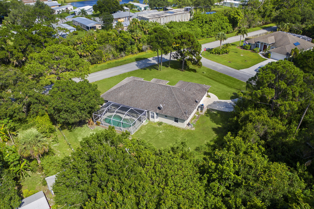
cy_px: 104
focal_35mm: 28
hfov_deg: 65.5
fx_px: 244
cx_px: 157
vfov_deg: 46.4
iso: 100
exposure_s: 1/1600
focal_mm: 10.26
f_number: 2.8
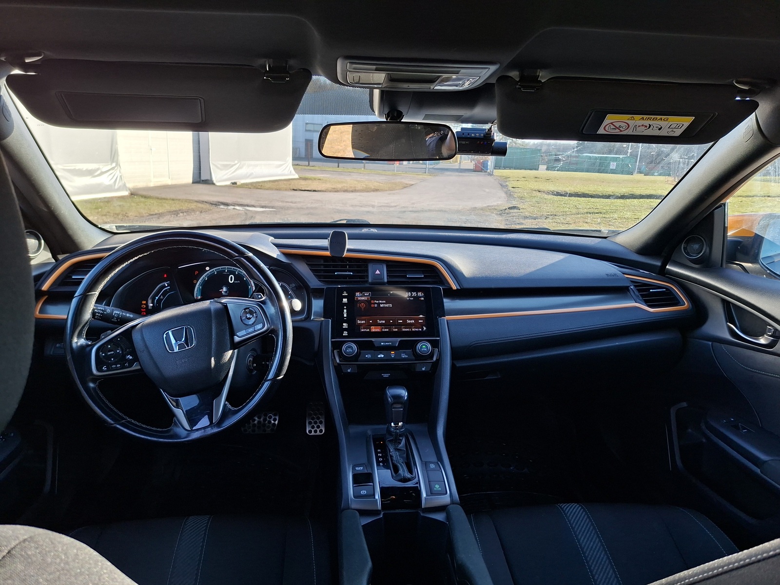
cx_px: 390
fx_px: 518
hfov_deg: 73.9
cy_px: 292
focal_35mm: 23
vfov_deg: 58.9
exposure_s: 1/179
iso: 50
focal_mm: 5.54
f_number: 1.8
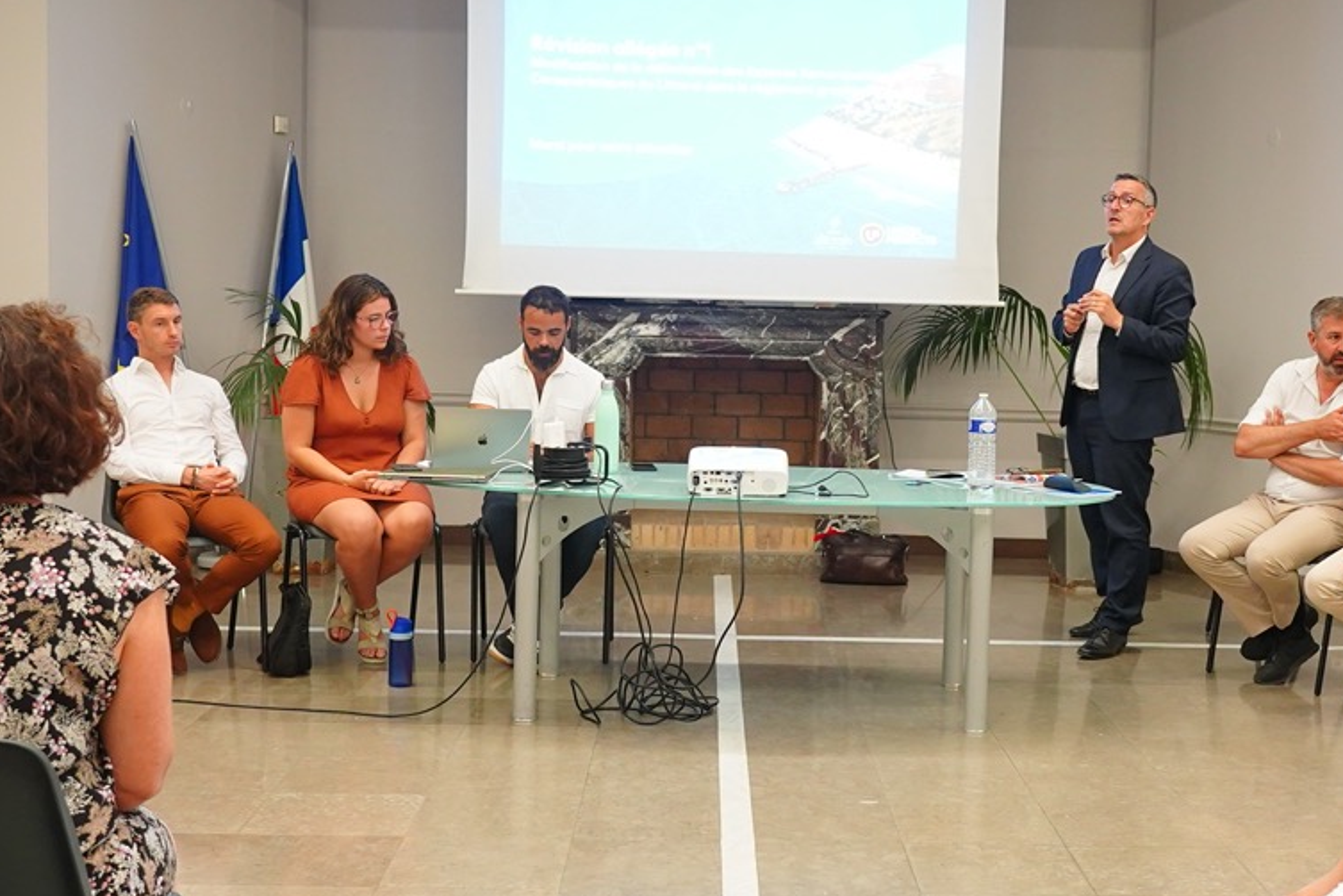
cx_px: 795
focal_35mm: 51
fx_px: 1902
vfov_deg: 26.5
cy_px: 442
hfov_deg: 38.7
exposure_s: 1/50
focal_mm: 20
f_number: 3.5
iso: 1600
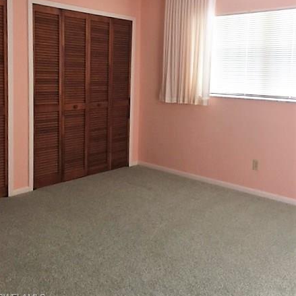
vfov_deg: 46.6
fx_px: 339
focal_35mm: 35
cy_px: 102
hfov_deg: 47.2
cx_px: 147
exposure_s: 1/30
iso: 125
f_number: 2.2
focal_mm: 4.15
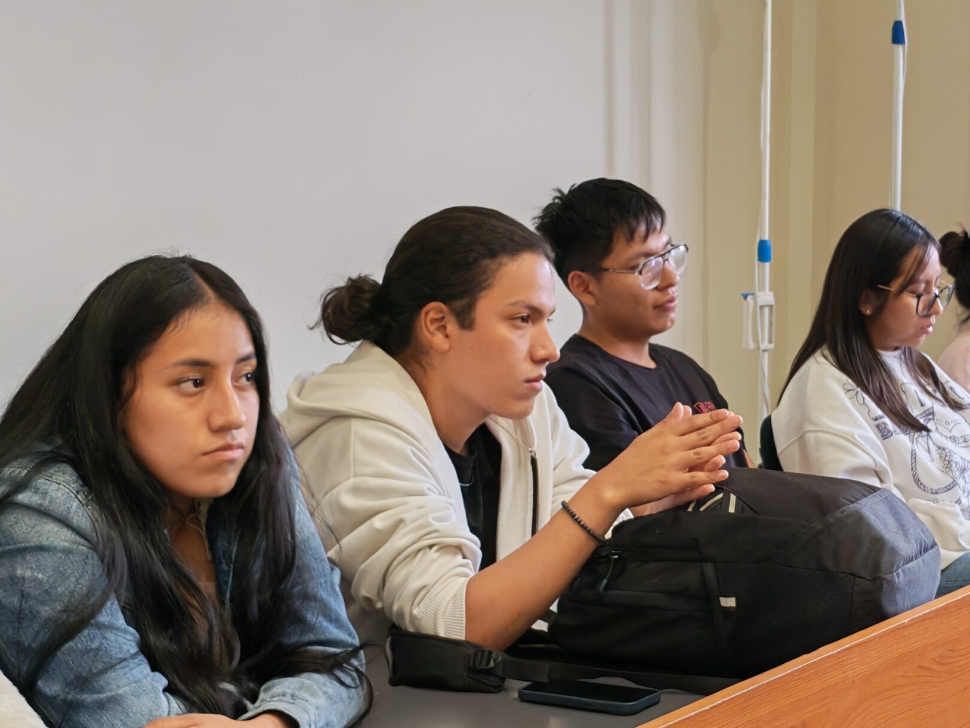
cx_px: 746
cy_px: 384
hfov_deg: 22.8
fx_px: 2382
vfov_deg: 17.4
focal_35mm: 85
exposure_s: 1/100
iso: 640
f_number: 1.9
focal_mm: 6.12
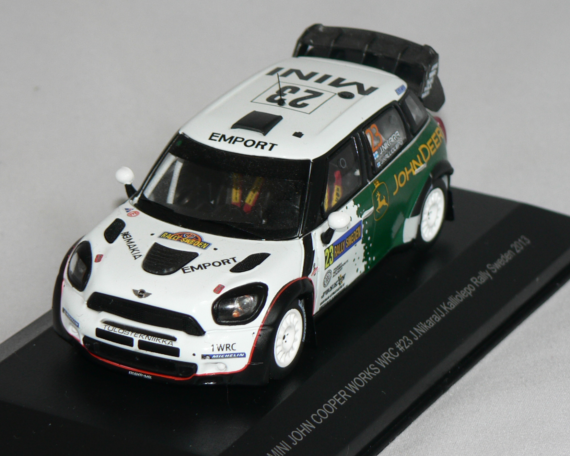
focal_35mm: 164
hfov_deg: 11.8
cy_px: 239
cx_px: 245
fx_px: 2767
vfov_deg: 9.4
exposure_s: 1/60
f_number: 3.2
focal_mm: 18.2
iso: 80
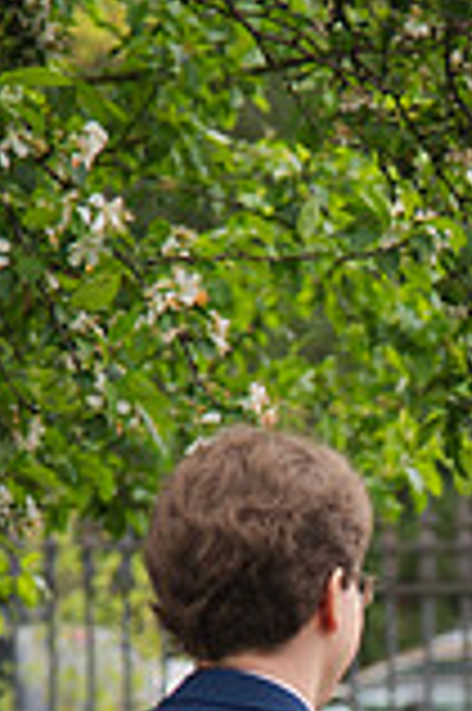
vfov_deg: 4.9
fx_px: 8238
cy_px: 788
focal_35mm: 418
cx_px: 753
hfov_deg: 3.3
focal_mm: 98
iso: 200
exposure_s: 1/400
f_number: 4
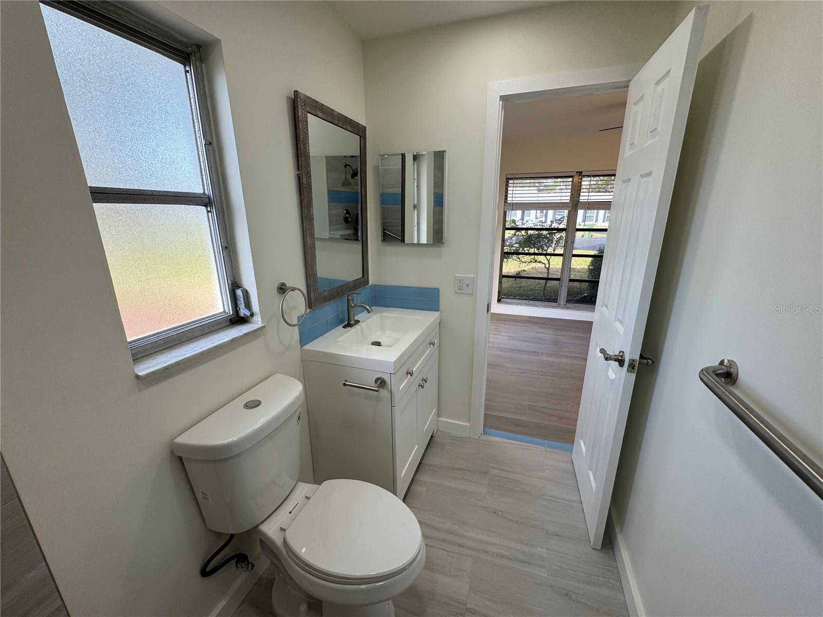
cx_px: 412
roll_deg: -0.1
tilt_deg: -17.0
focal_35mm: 14
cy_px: 308
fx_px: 333
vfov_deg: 85.7
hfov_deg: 102.1
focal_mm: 2.22
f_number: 2.2
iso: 50
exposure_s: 1/120
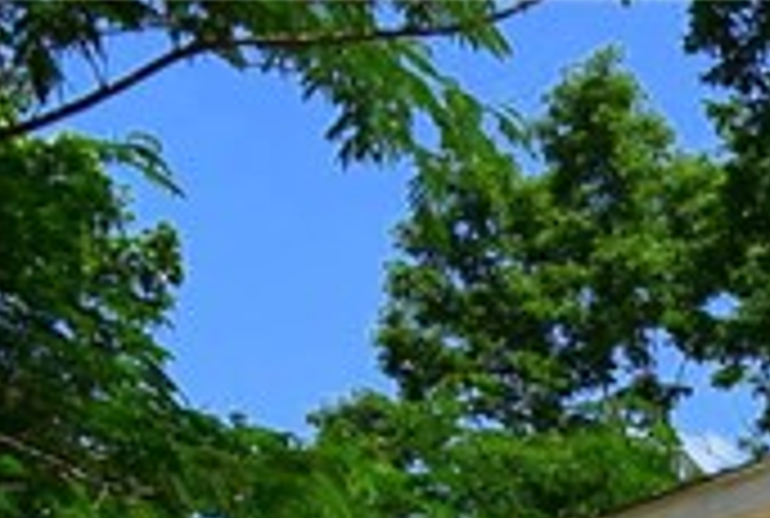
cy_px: 1626
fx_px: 3864
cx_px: 1954
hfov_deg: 9.8
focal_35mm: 180
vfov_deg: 6.8
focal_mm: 19
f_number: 11
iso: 250
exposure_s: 1/500
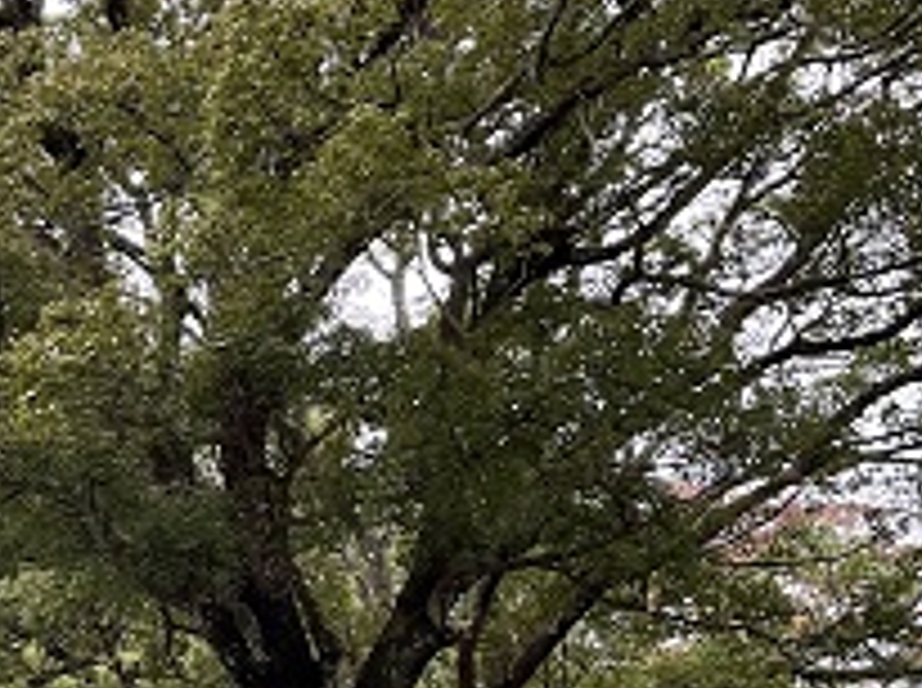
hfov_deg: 18.9
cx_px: -558
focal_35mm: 88
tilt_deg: +20.5
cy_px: 508
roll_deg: -0.3
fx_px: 2340
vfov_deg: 16.7
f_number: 1.6
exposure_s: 1/121
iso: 40
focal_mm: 5.1
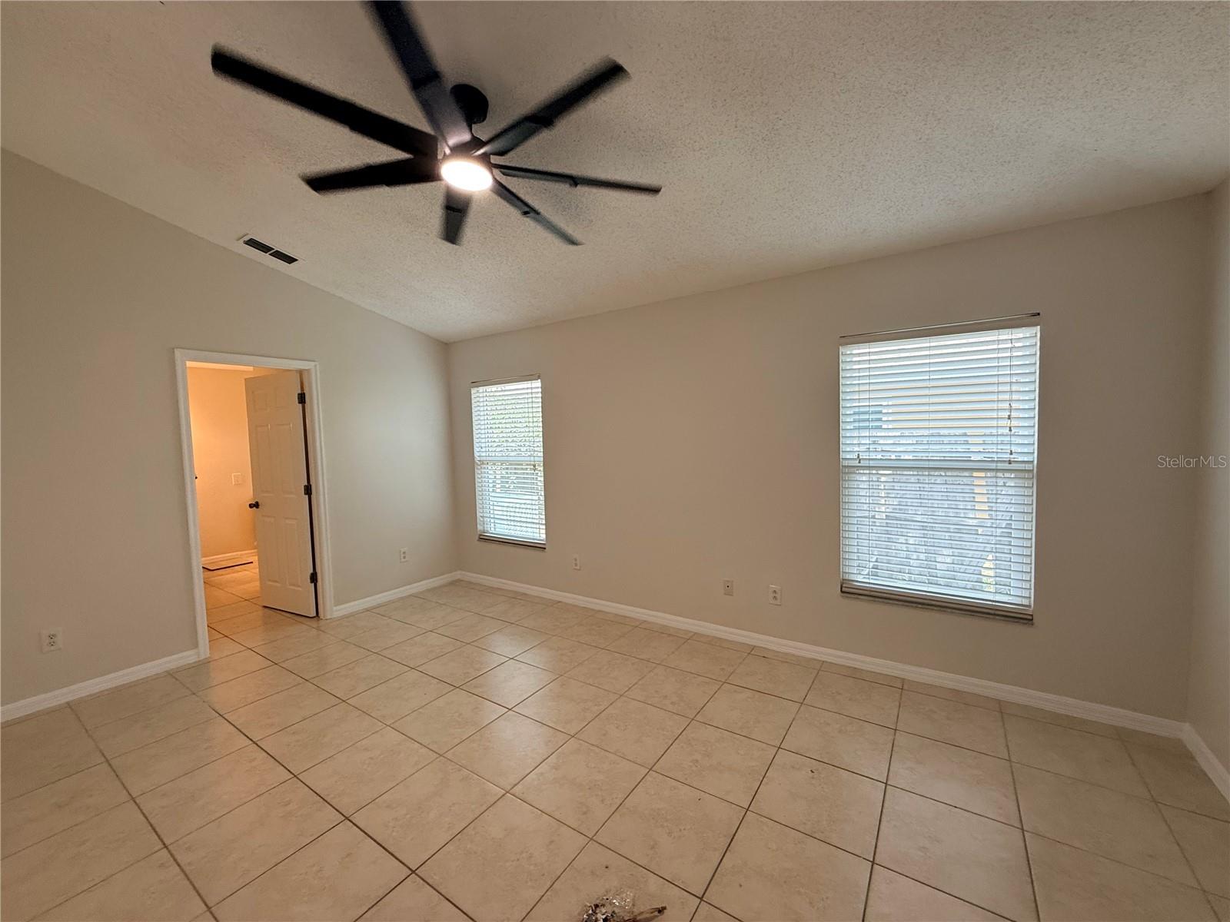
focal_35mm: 14
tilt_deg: -2.1
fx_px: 497
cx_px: 615
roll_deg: +2.1
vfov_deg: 85.7
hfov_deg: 102.1
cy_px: 461
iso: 125
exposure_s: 1/120
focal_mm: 2.22
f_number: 2.2
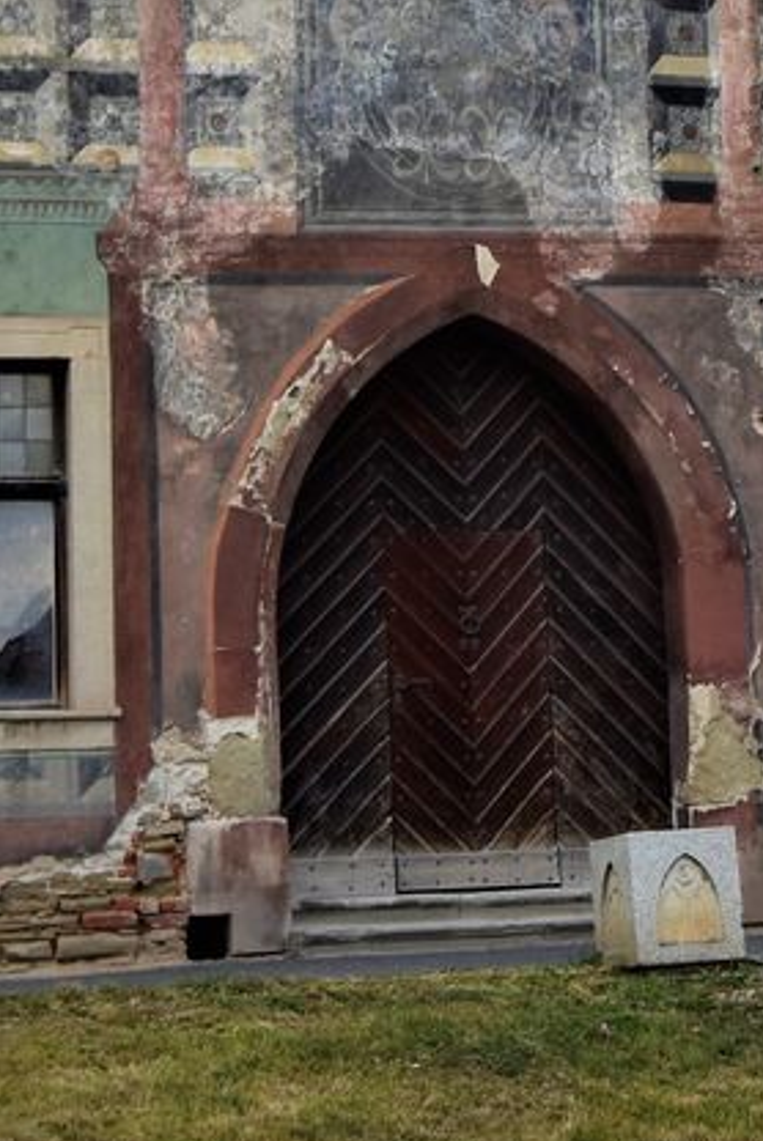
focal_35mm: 107
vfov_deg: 18.7
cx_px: 574
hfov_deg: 12.8
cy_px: 93
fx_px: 3396
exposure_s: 1/250
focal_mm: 22
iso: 400
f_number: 10
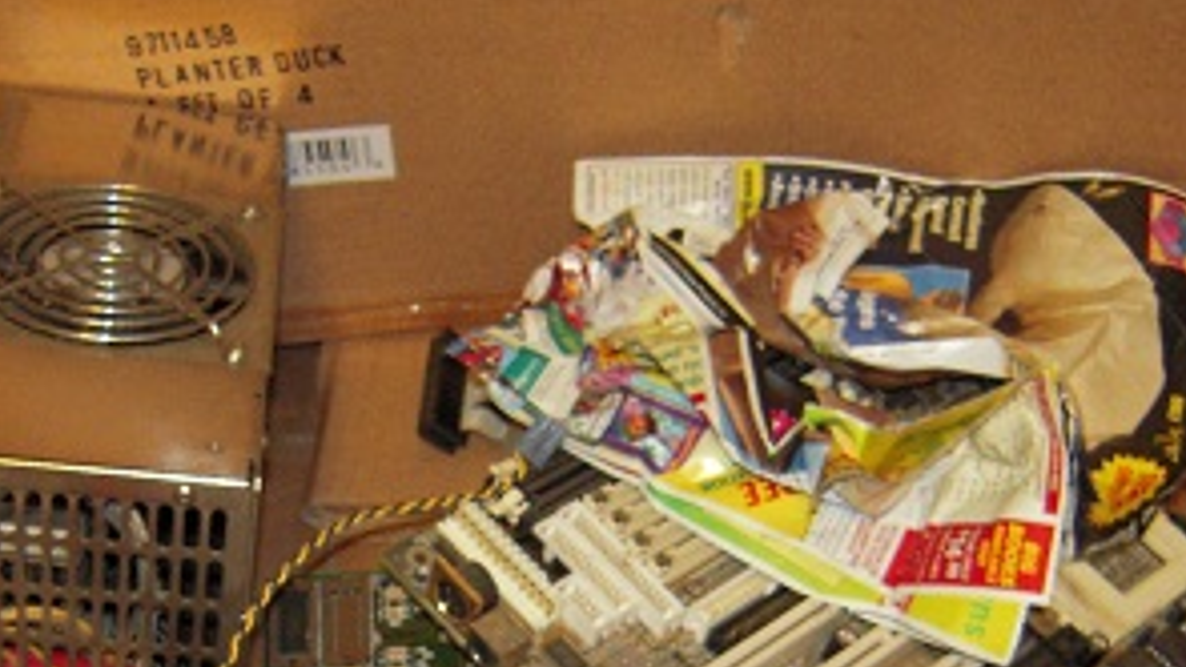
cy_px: 800
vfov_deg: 18.4
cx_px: 462
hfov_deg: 33.7
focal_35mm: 62
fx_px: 1950
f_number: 2.7
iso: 400
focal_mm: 5
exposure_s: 1/25
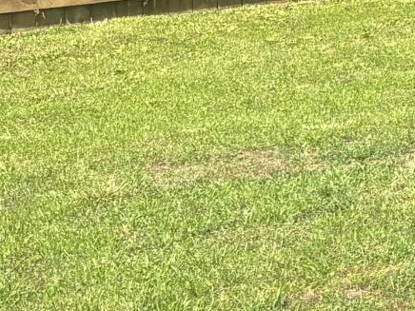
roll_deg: -0.6
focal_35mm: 179
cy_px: -226
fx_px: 2146
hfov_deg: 8.5
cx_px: 1384
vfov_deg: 8.0
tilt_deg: -1.6
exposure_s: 1/1295
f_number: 1.6
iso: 50
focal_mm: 5.96
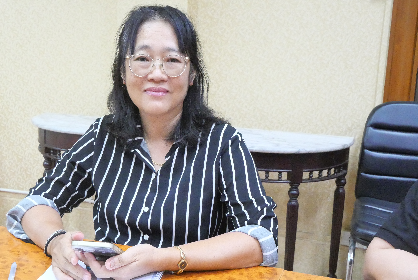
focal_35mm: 49
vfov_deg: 27.5
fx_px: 569
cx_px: 178
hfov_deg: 40.2
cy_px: 161
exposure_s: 1/30
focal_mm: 18
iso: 6400
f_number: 5.6
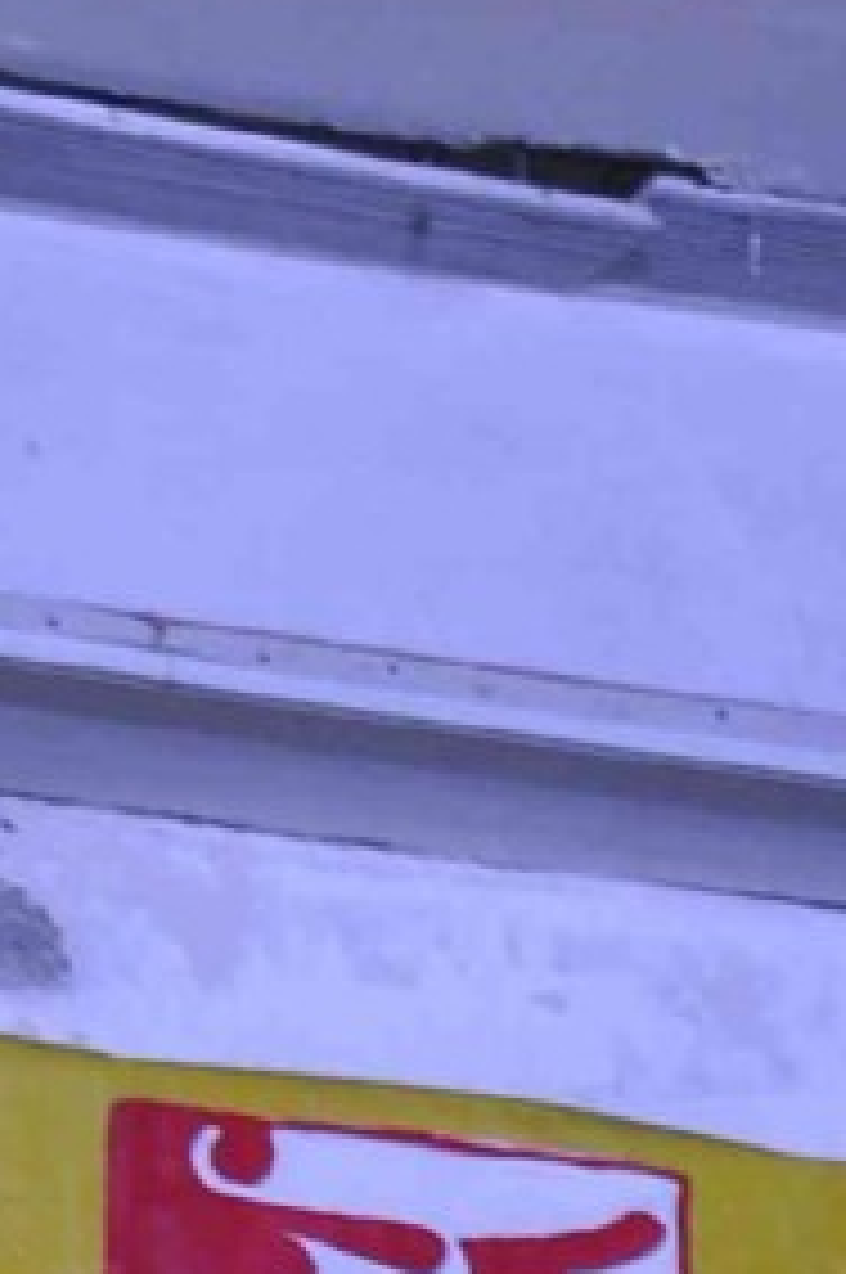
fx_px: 13533
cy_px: 3255
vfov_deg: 5.2
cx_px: 72
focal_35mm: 383
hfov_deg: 3.6
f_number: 5.6
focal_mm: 48
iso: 400
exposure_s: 1/100
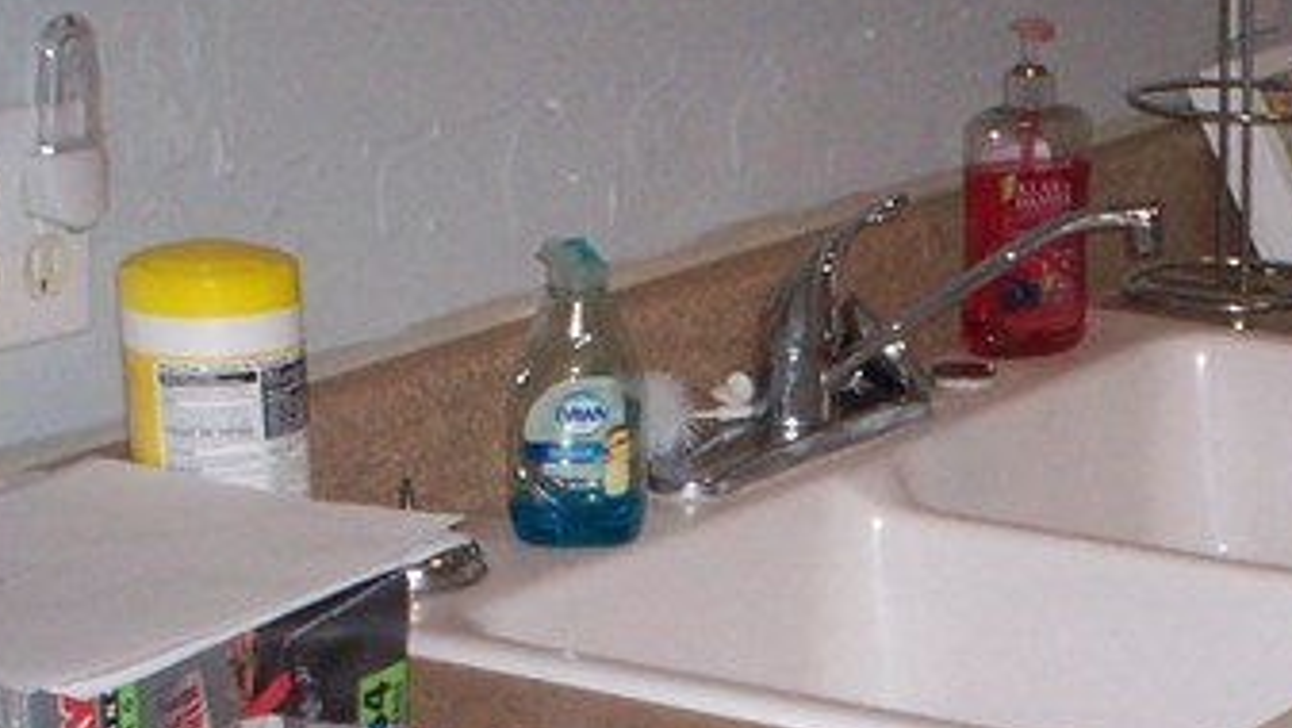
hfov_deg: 17.7
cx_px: 1165
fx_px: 4079
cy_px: 870
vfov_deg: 10.1
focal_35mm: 119
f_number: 4.5
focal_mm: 6
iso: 140
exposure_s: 1/60
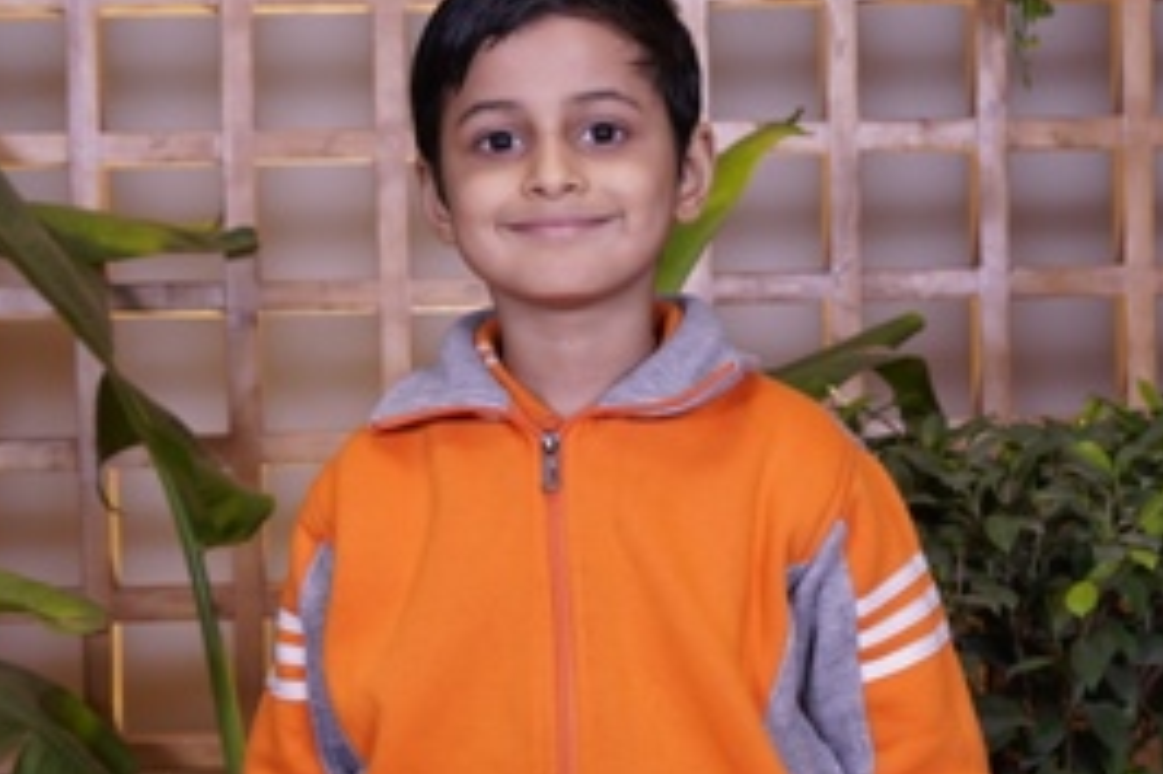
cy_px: 404
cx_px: 638
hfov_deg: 20.2
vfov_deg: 13.5
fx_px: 3261
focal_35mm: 101
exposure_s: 1/125
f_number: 4.5
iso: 400
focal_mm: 40
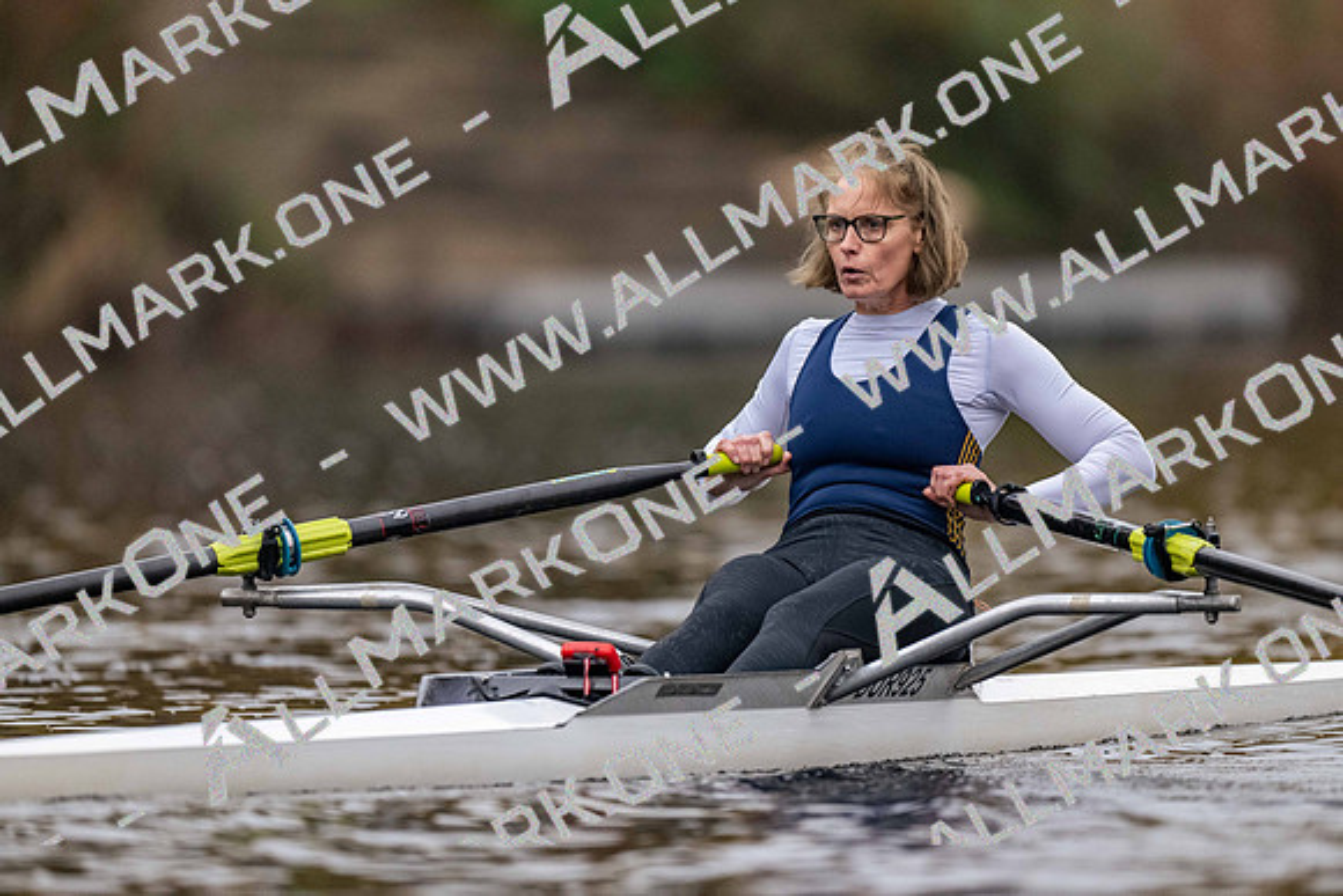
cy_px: 448
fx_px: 22388
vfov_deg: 2.3
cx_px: 672
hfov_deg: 3.4
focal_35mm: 600
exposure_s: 1/2500
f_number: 4
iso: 4500
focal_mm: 600
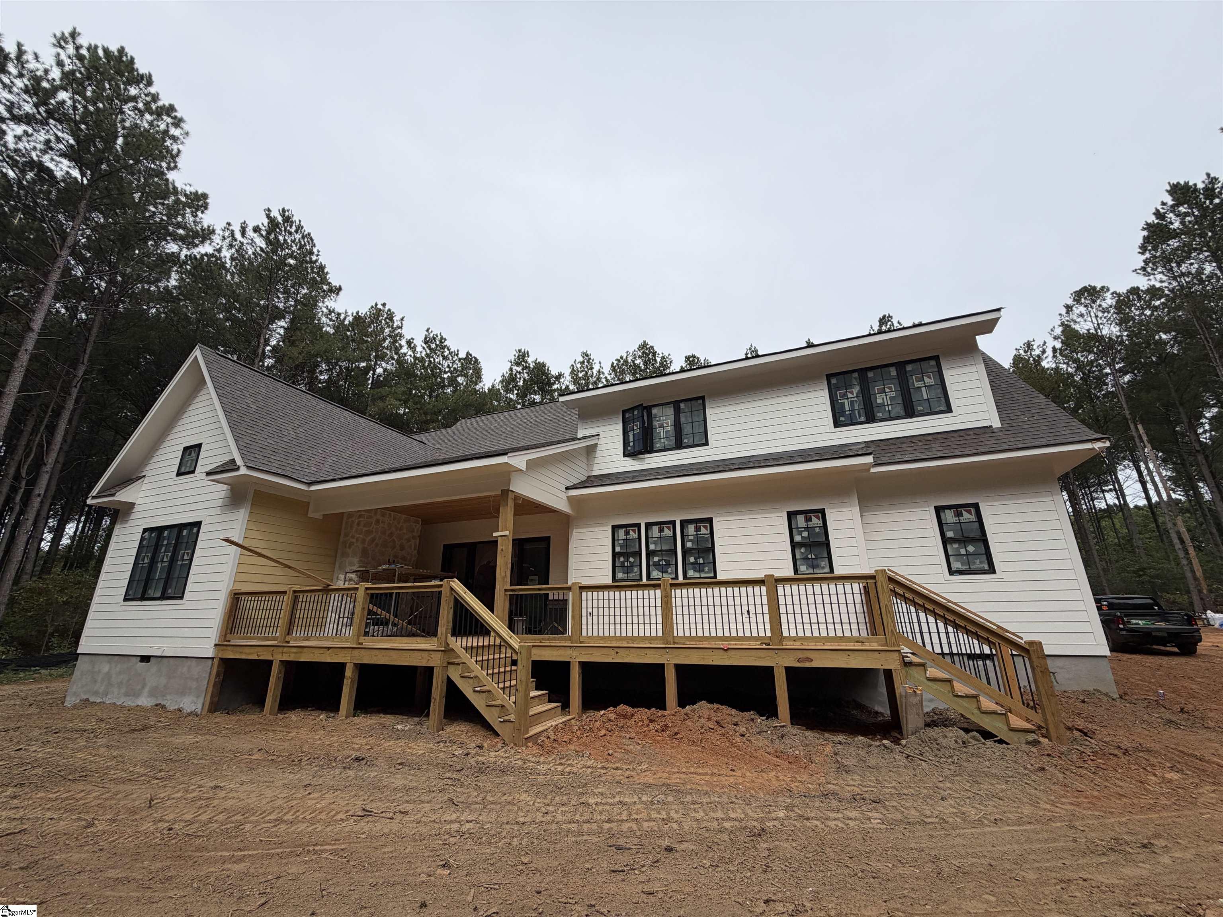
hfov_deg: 102.1
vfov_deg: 85.7
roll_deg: +0.8
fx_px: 495
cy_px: 458
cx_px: 612
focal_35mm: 14
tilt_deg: +17.9
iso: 20
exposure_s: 1/1001
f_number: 2.2
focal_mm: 2.22
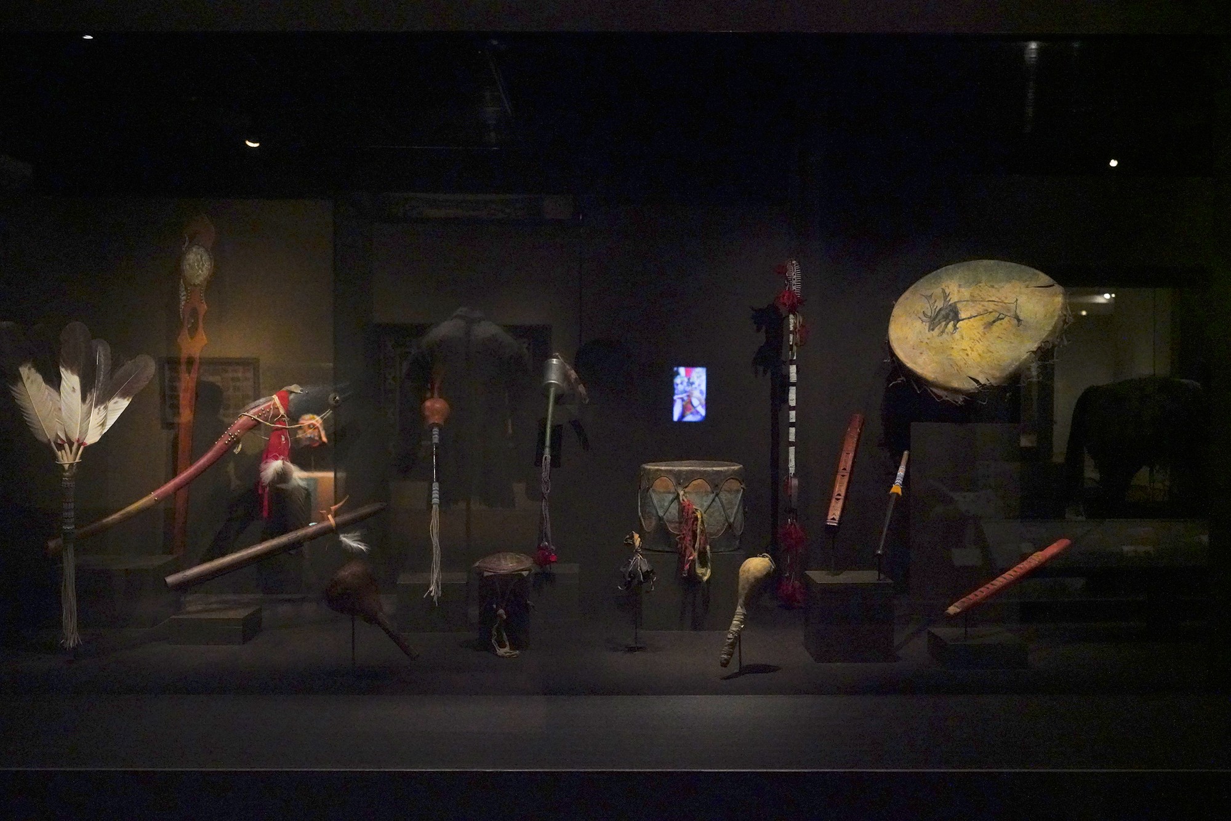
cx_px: 616
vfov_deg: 35.1
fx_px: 1299
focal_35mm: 38
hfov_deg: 50.7
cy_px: 410
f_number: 5.6
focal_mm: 38
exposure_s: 1/100
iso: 16000
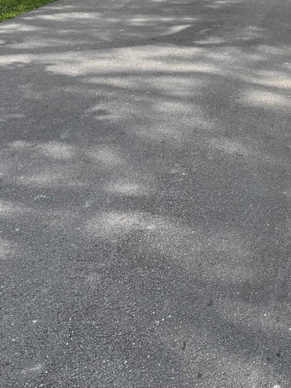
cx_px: 370
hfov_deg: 20.0
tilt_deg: -4.3
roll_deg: +0.6
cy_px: -70
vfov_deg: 25.7
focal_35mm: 68
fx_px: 762
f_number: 1.6
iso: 50
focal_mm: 5.96
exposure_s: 1/450
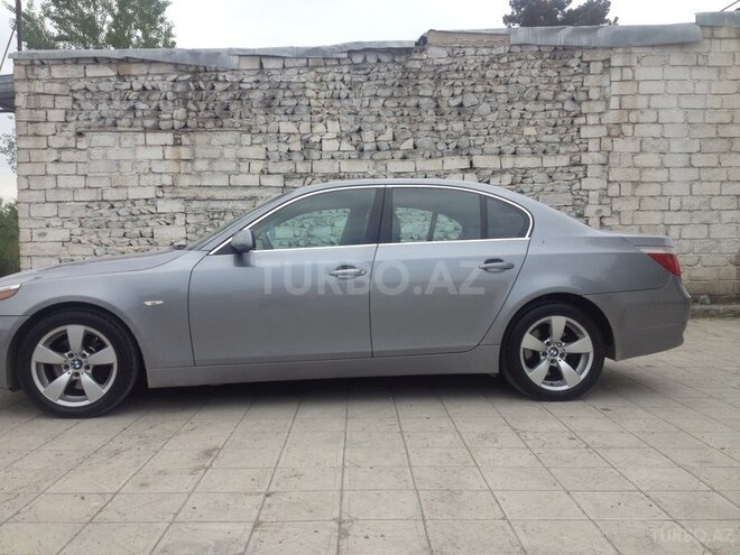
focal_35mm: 35
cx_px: 370
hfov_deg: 52.6
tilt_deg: -0.9
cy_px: 278
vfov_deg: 40.7
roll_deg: +2.8
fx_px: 748
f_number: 2.4
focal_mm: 4.28
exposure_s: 1/986
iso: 50
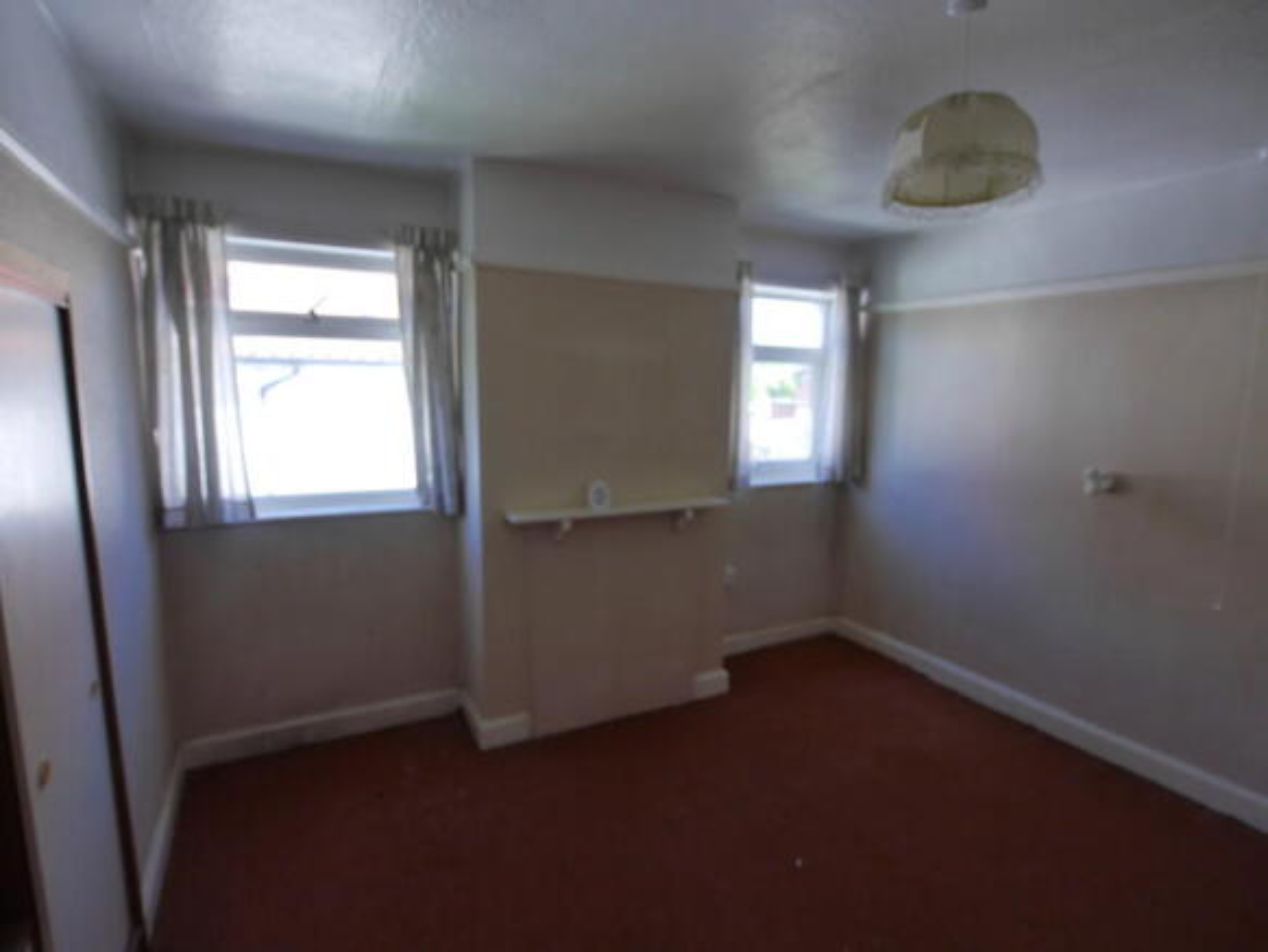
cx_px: 634
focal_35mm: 18
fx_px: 660
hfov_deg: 87.7
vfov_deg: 71.6
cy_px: 476
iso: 160
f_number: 4
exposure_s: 1/100
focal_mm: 9
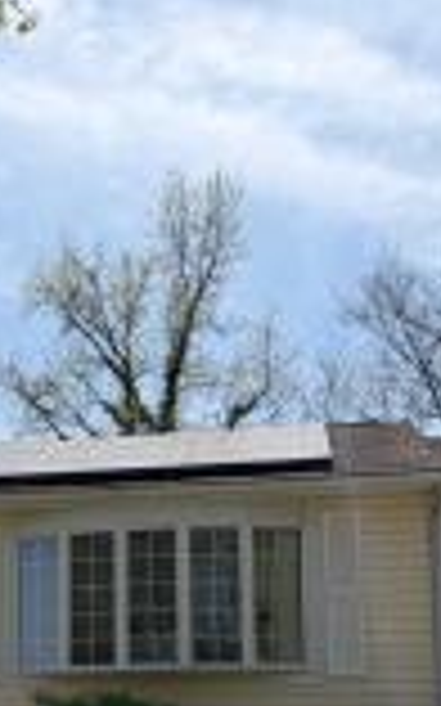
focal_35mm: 65
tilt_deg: +8.8
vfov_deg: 30.5
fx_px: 1251
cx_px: 0
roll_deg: -0.6
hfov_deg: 19.4
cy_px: 594
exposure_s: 1/6711
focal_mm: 6.76
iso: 80
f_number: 1.78
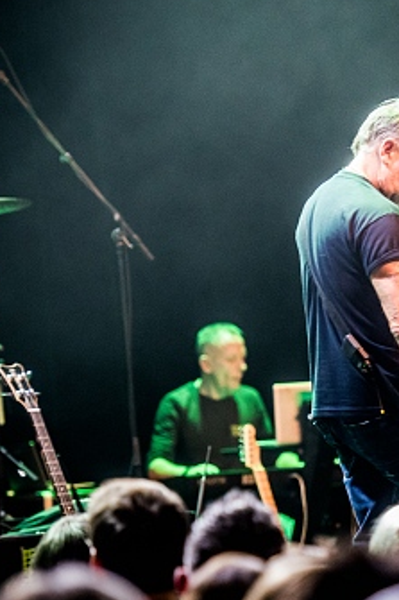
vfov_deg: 6.6
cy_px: 347
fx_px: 5192
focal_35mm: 312
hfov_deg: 4.4
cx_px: 446
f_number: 2.8
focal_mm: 145
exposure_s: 1/80
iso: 3200
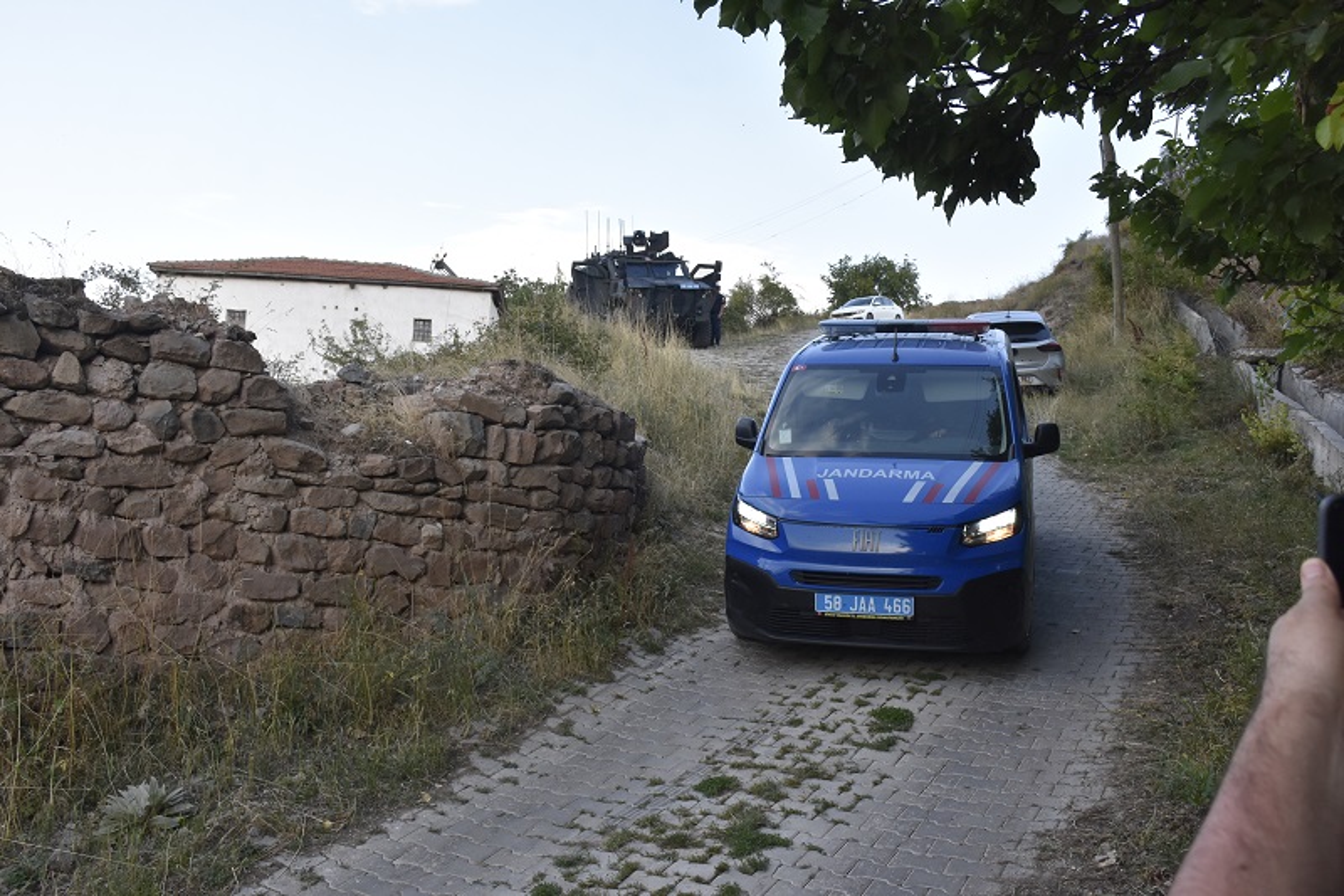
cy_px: 448
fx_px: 1232
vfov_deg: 40.0
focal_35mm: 33
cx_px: 672
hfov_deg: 57.2
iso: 800
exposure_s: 1/320
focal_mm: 22
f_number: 8
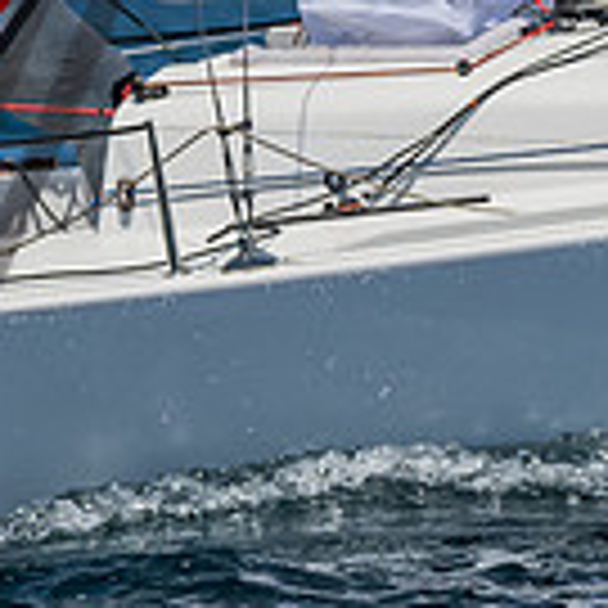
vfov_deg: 1.2
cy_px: -117
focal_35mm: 1403
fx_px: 27880
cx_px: 307
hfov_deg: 1.2
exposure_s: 1/2500
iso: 400
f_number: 6.3
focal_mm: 220
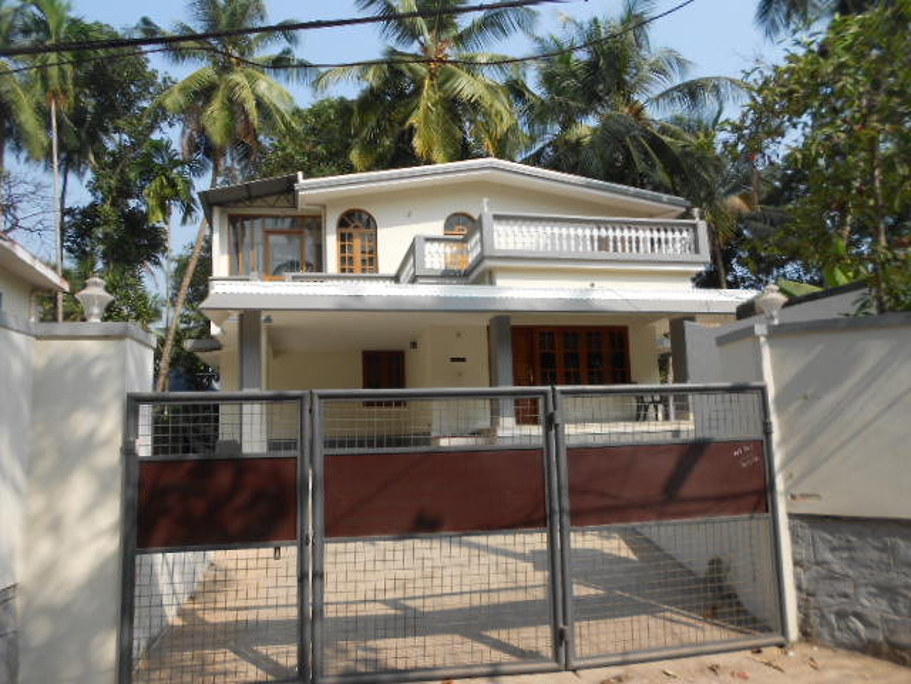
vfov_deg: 53.1
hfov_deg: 67.3
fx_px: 684
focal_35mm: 26
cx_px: 456
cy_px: 342
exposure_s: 1/640
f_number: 3.2
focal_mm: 4.6
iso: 80
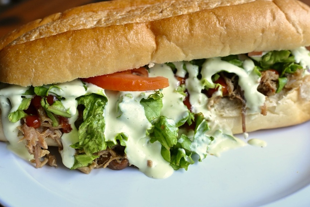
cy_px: 89
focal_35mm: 57
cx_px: 152
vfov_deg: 23.8
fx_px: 491
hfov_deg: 35.0
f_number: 4
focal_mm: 35
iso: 1600
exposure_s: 1/125
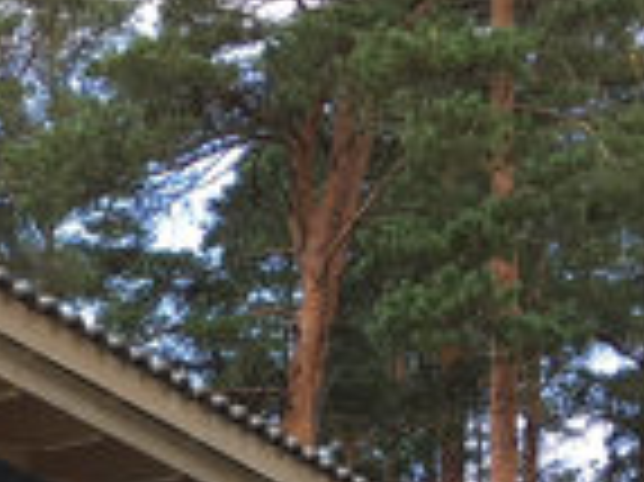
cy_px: 1137
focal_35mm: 142
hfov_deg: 13.6
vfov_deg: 9.4
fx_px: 2640
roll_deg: +0.3
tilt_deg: +4.2
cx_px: -108
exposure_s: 1/214
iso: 25
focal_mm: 4.15
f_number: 2.2
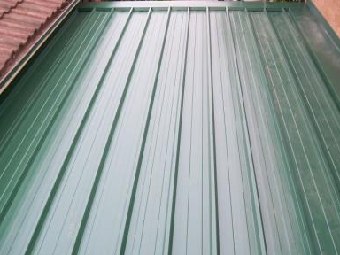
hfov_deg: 44.7
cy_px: 121
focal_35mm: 42
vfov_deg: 34.3
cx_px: 189
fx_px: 413
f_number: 2.7
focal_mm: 6
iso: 80
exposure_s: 1/100
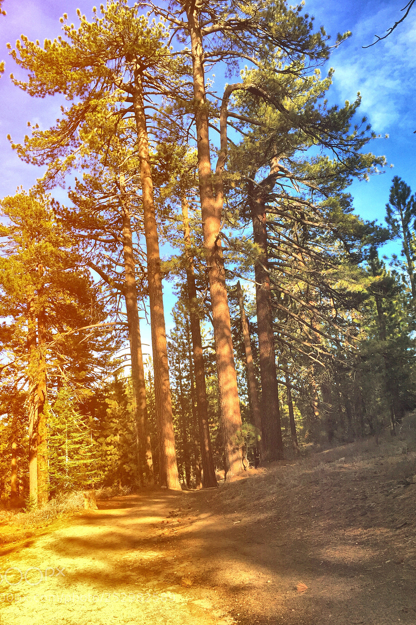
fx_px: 537
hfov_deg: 42.3
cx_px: 206
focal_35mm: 31
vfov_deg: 60.3
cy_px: 308
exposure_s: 1/648
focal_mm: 4.15
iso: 32
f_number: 2.2
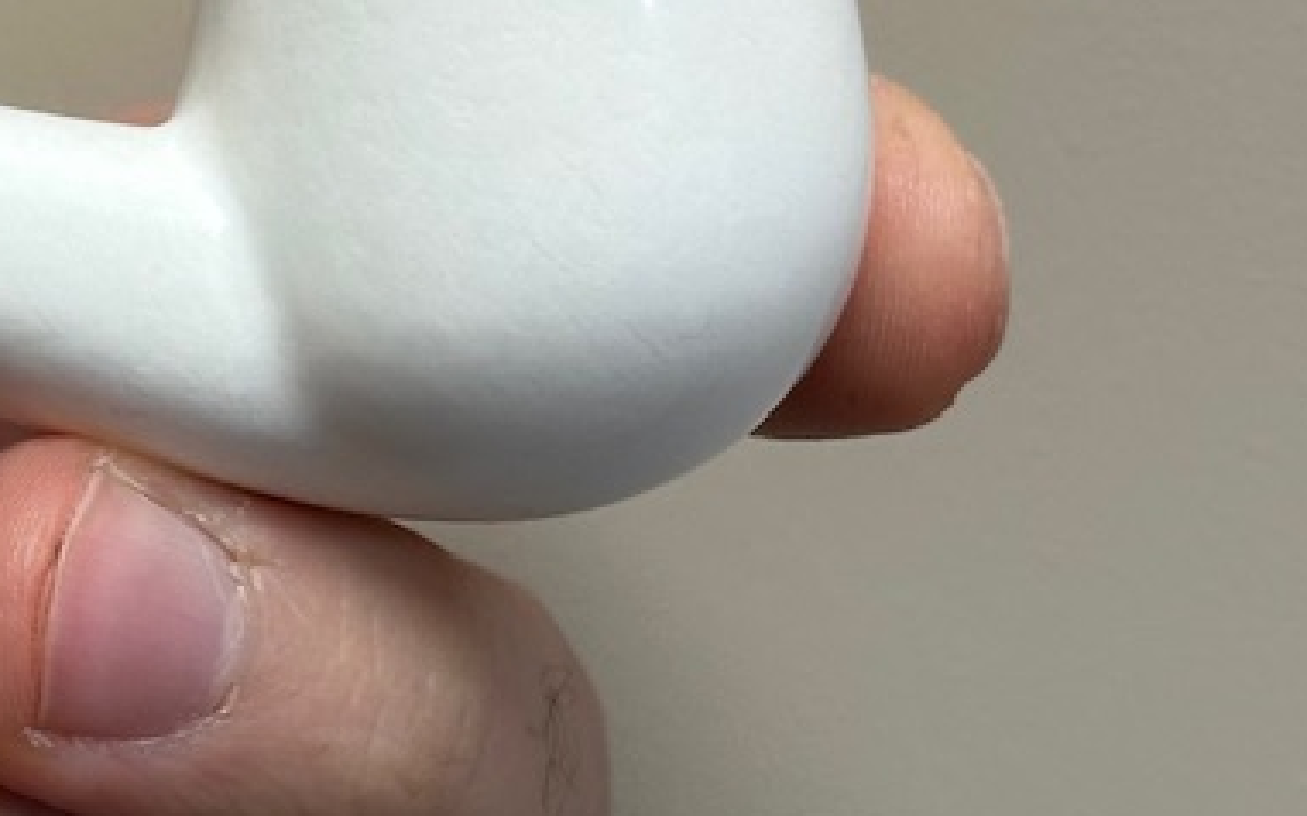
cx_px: -539
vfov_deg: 7.7
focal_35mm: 171
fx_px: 6090
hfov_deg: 11.8
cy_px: 123
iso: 80
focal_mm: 6.86
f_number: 1.78
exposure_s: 1/121
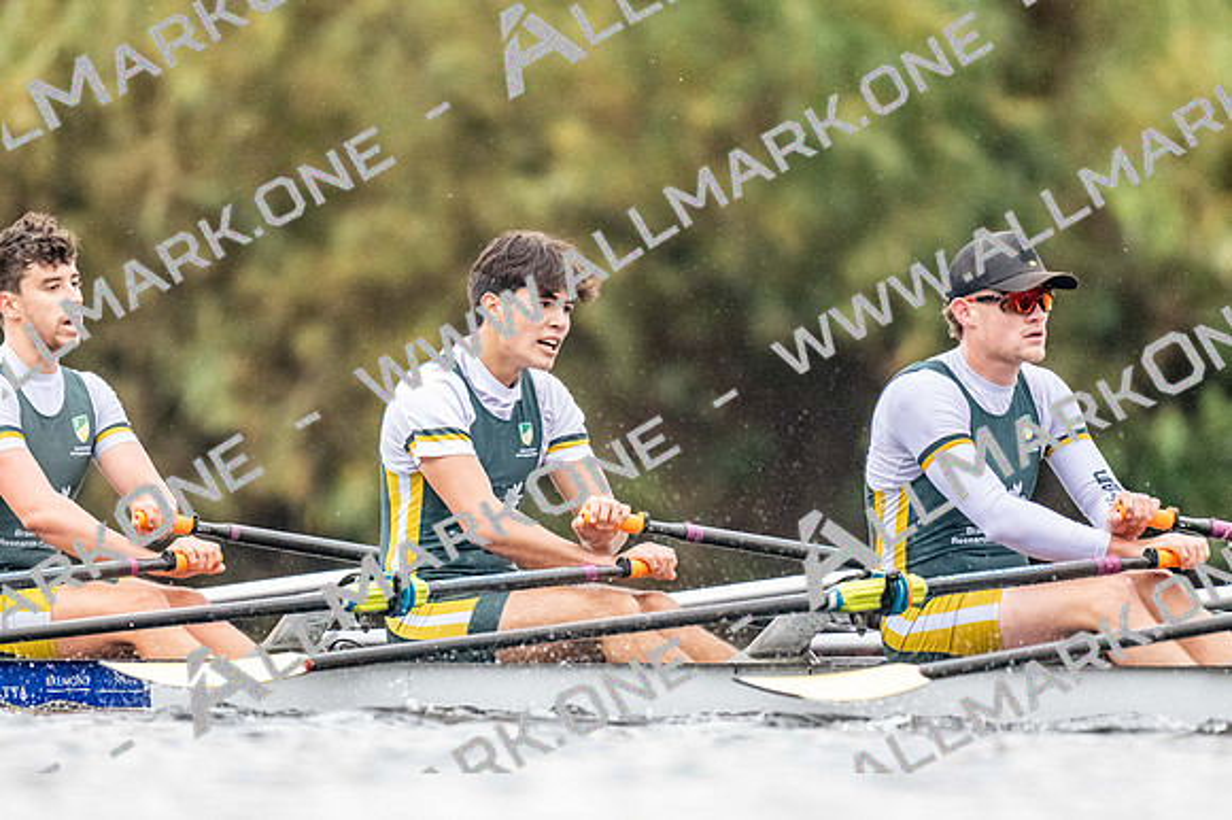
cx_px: 616
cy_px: 410
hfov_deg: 2.3
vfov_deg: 1.5
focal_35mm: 900
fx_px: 30781
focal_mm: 600
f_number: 4
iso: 5600
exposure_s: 1/2500
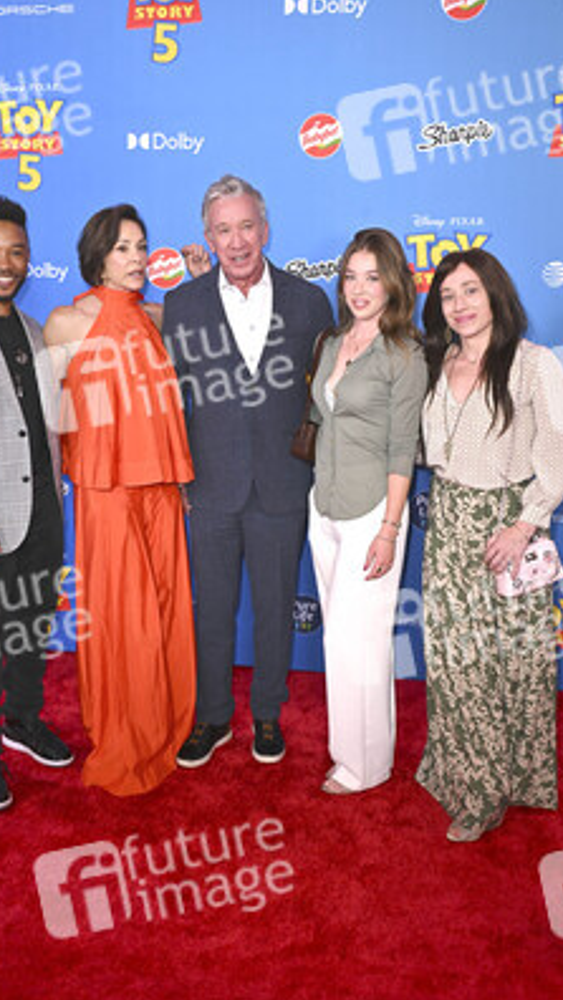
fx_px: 981
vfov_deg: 54.0
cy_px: 500
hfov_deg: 32.0
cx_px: 237
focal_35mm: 37
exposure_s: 1/250
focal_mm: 35
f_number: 6.3
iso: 1250
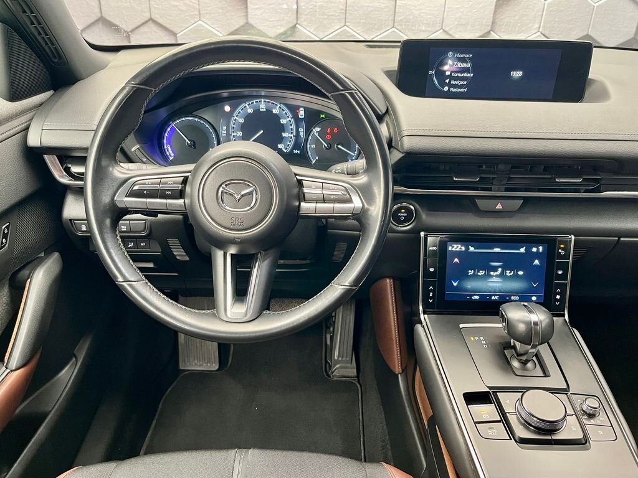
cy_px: 239
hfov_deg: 67.3
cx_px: 319
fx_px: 479
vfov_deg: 53.1
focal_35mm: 26
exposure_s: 1/56
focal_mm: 5.1
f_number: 1.6
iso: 320
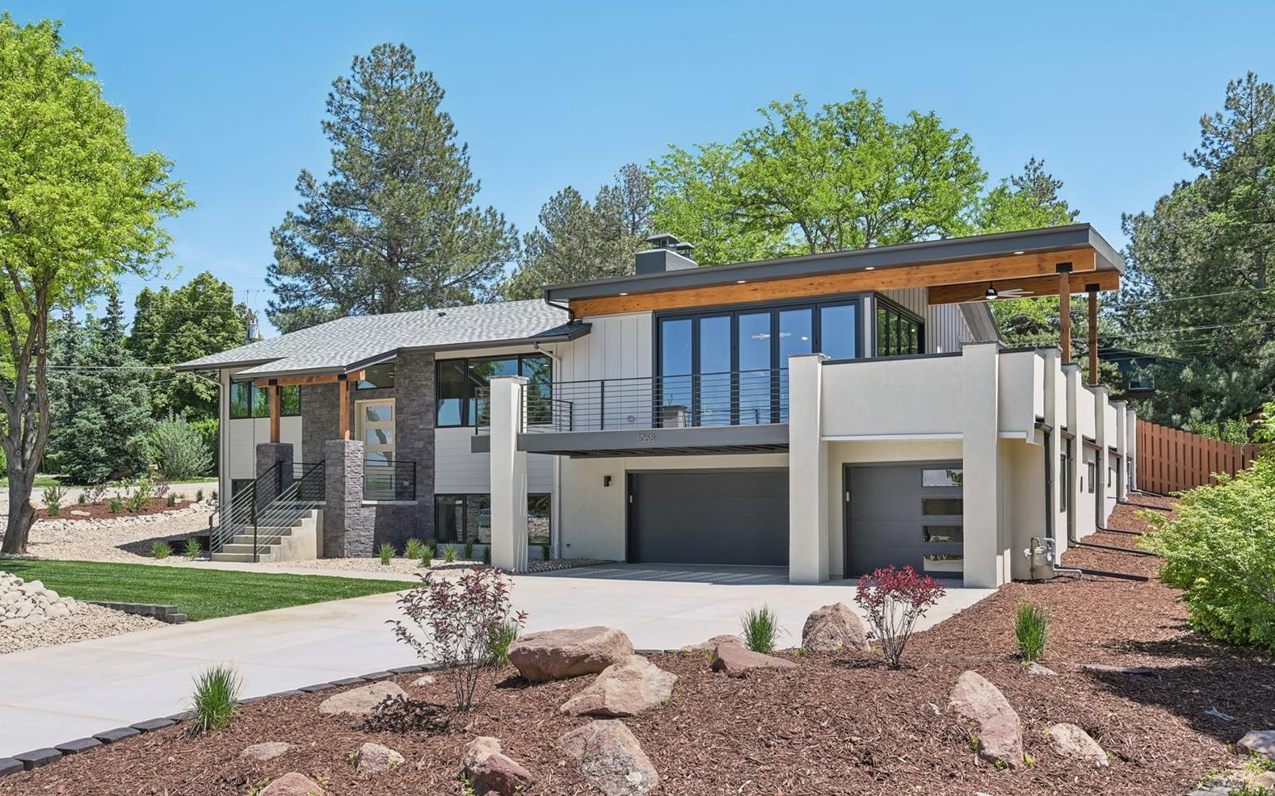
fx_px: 1077
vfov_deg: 40.6
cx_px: 636
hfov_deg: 61.2
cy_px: 426
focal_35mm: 31
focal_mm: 30
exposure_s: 1/60
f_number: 8
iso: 100
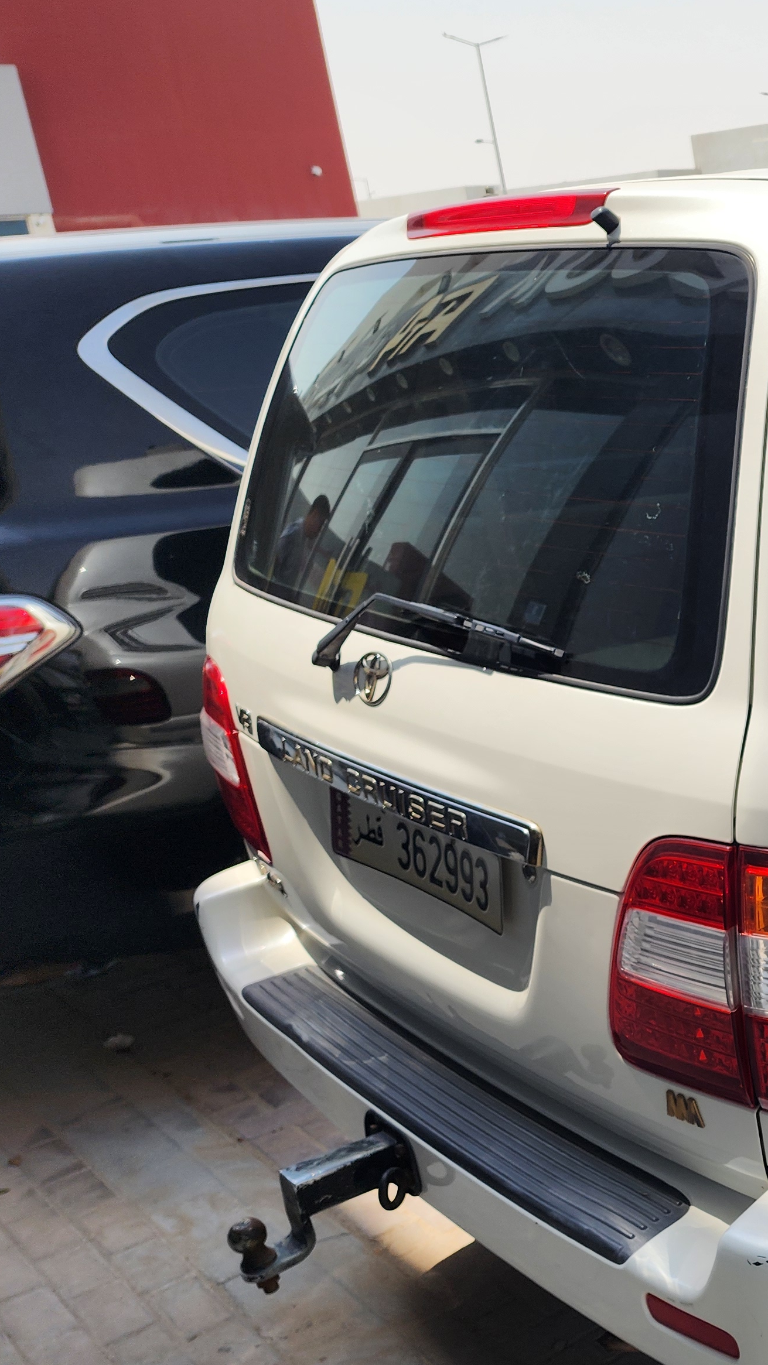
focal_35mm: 43
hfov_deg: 23.6
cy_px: 819
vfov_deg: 47.1
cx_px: 1063
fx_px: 1557
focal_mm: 6.4
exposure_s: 1/978
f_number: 1.8
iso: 12
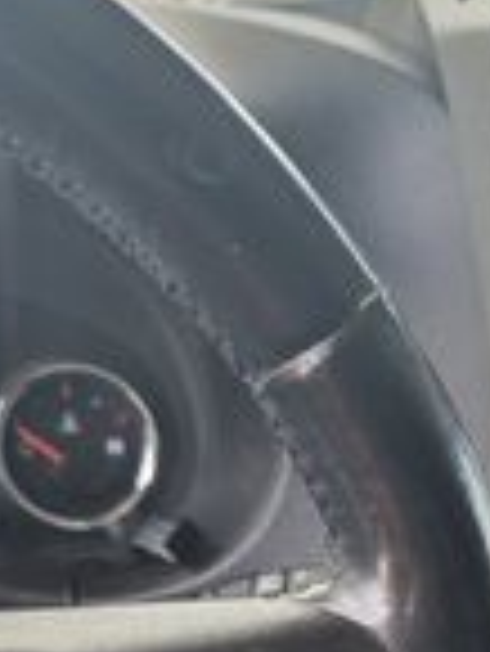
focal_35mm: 76
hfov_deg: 18.3
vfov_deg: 23.8
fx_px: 1432
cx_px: 611
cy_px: 742
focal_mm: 6.3
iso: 40
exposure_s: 1/180
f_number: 1.7
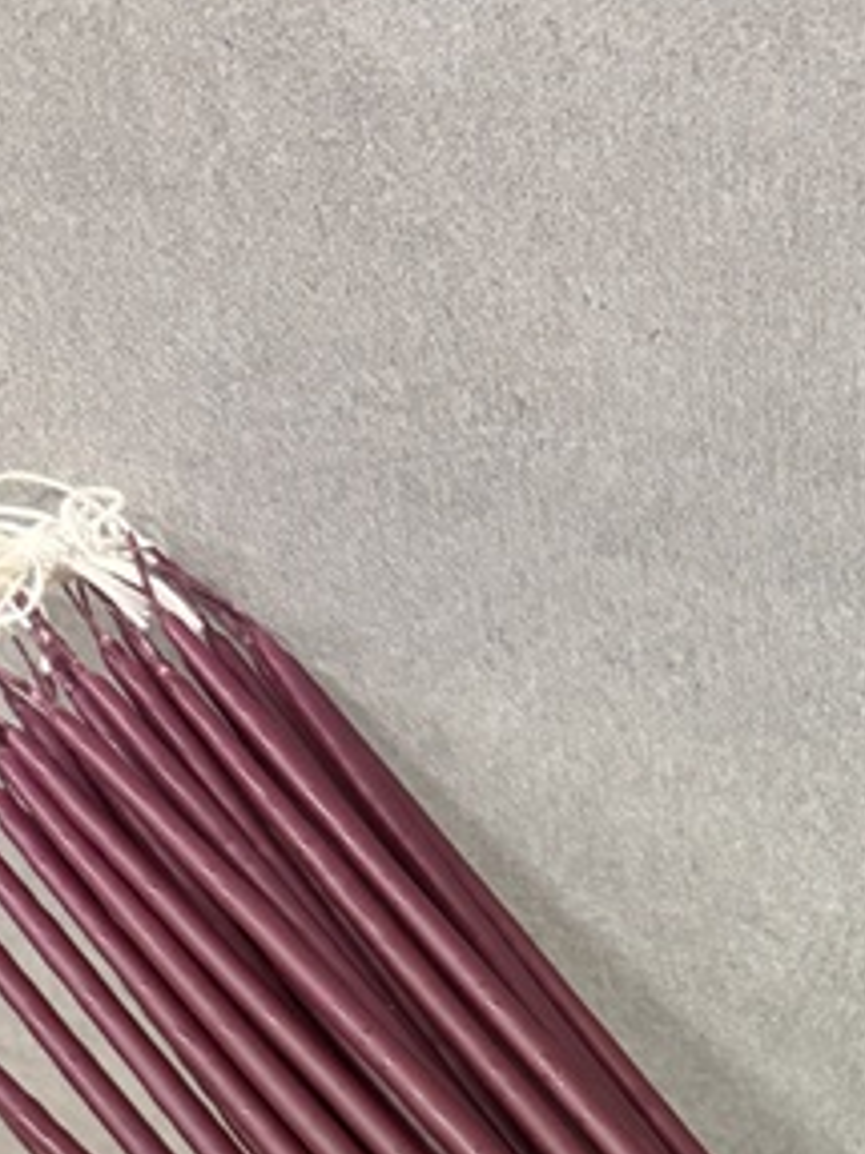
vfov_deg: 24.3
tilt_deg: -50.2
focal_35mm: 71
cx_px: 1064
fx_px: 2367
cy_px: 1460
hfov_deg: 19.4
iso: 500
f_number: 1.78
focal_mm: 6.76
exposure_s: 1/50
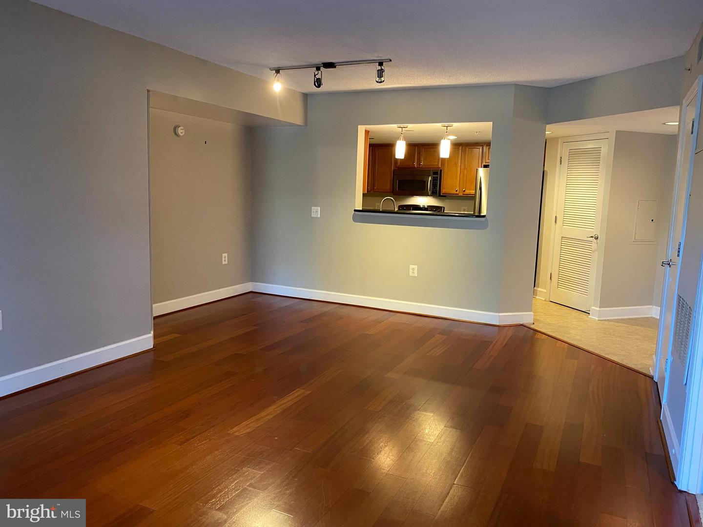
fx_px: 528
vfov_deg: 53.1
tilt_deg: -6.7
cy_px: 264
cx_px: 352
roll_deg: -2.3
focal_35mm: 26
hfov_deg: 67.3
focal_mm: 4.25
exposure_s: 1/60
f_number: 1.8
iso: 320
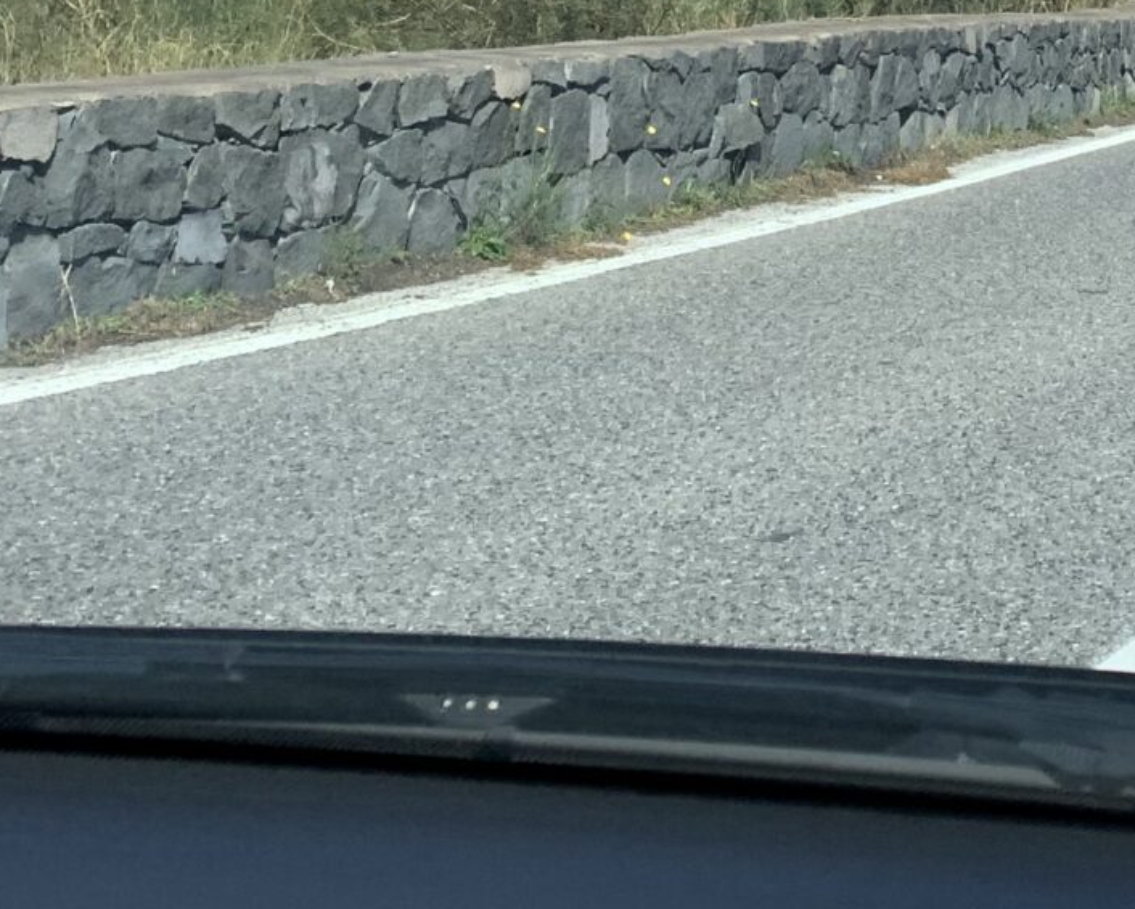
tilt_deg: +12.8
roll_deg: -2.7
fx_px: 3091
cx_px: 1301
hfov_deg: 19.8
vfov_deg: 15.7
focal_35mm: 92
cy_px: -327
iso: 25
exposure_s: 1/1124
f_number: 1.8
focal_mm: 4.25
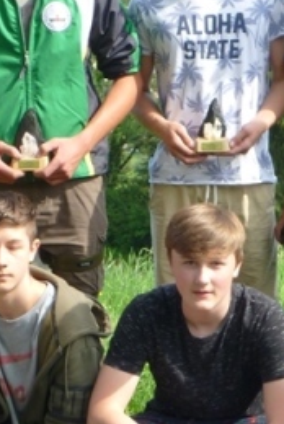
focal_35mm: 131
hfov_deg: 10.5
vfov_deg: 15.6
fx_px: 1546
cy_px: 183
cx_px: 176
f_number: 4.2
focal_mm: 7.4
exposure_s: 1/125
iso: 100
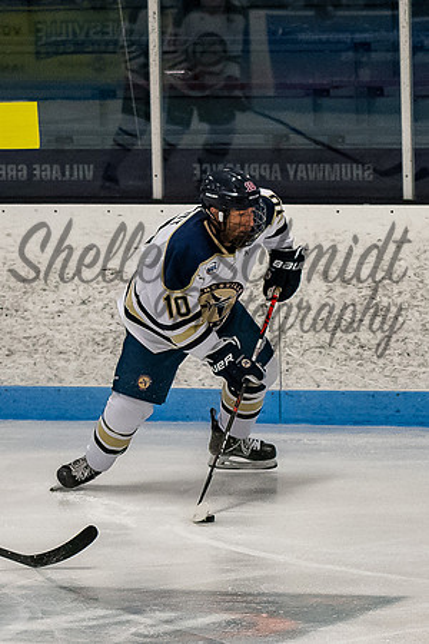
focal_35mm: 333
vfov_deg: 6.2
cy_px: 309
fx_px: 5949
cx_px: 210
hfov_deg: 4.1
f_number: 3.2
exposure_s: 1/800
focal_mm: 82
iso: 2000
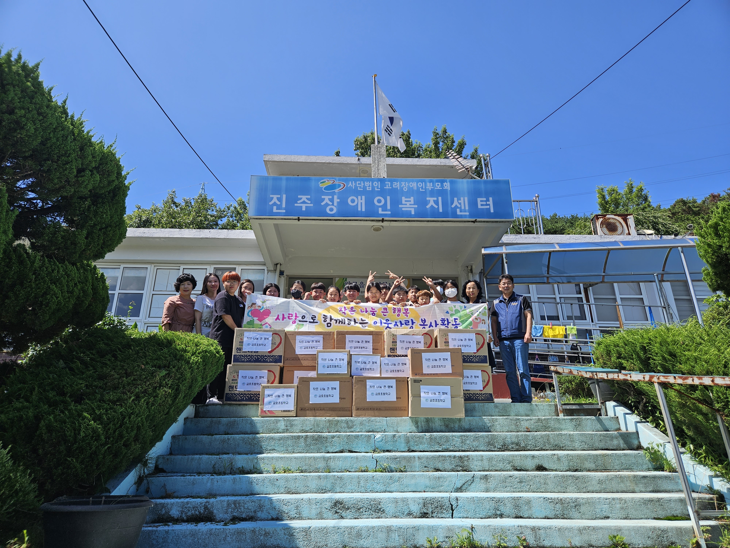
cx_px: 365
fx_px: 485
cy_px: 274
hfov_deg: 73.9
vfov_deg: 58.9
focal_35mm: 23
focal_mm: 5.4
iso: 25
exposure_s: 1/1650
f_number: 1.8
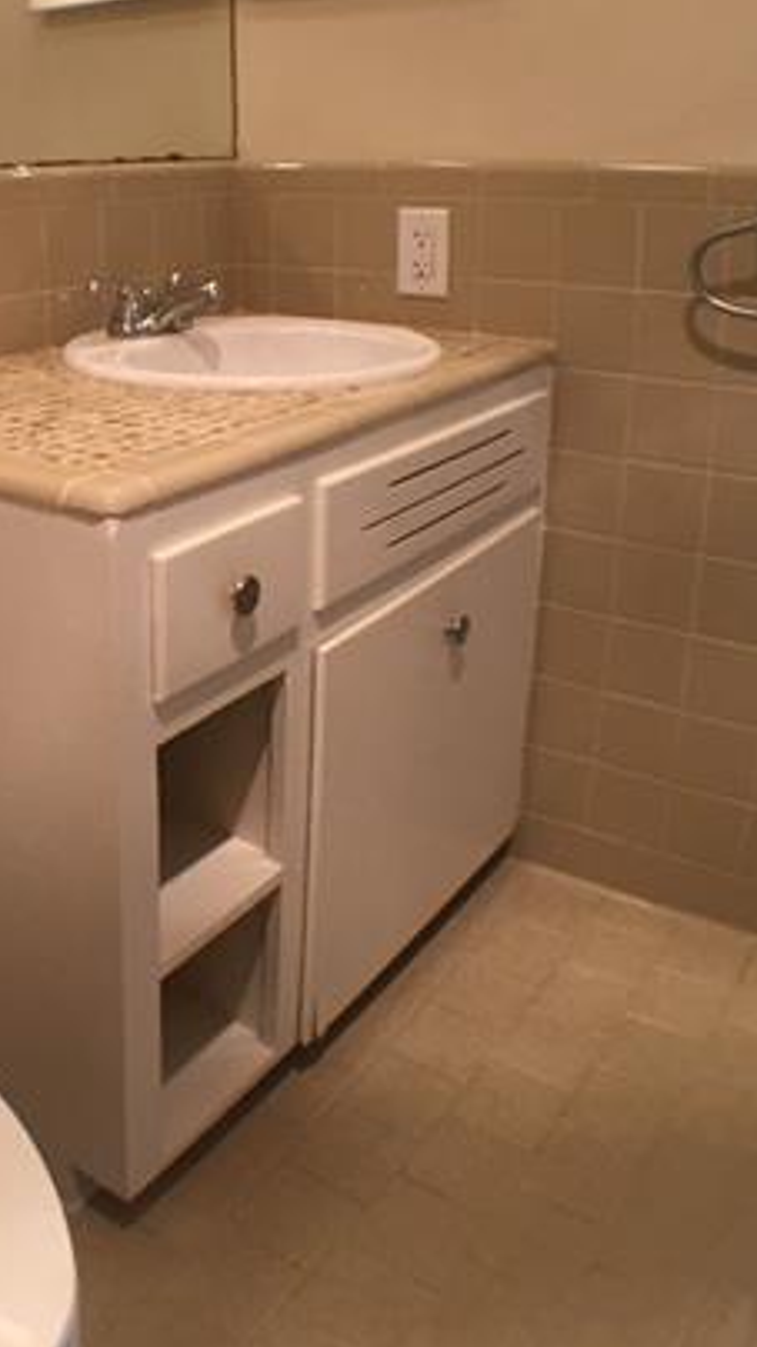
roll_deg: +1.3
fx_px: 2143
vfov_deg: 34.6
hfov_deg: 19.7
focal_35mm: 60
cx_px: 93
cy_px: 450
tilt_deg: -14.4
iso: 40
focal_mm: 4.15
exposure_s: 1/30
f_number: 2.2
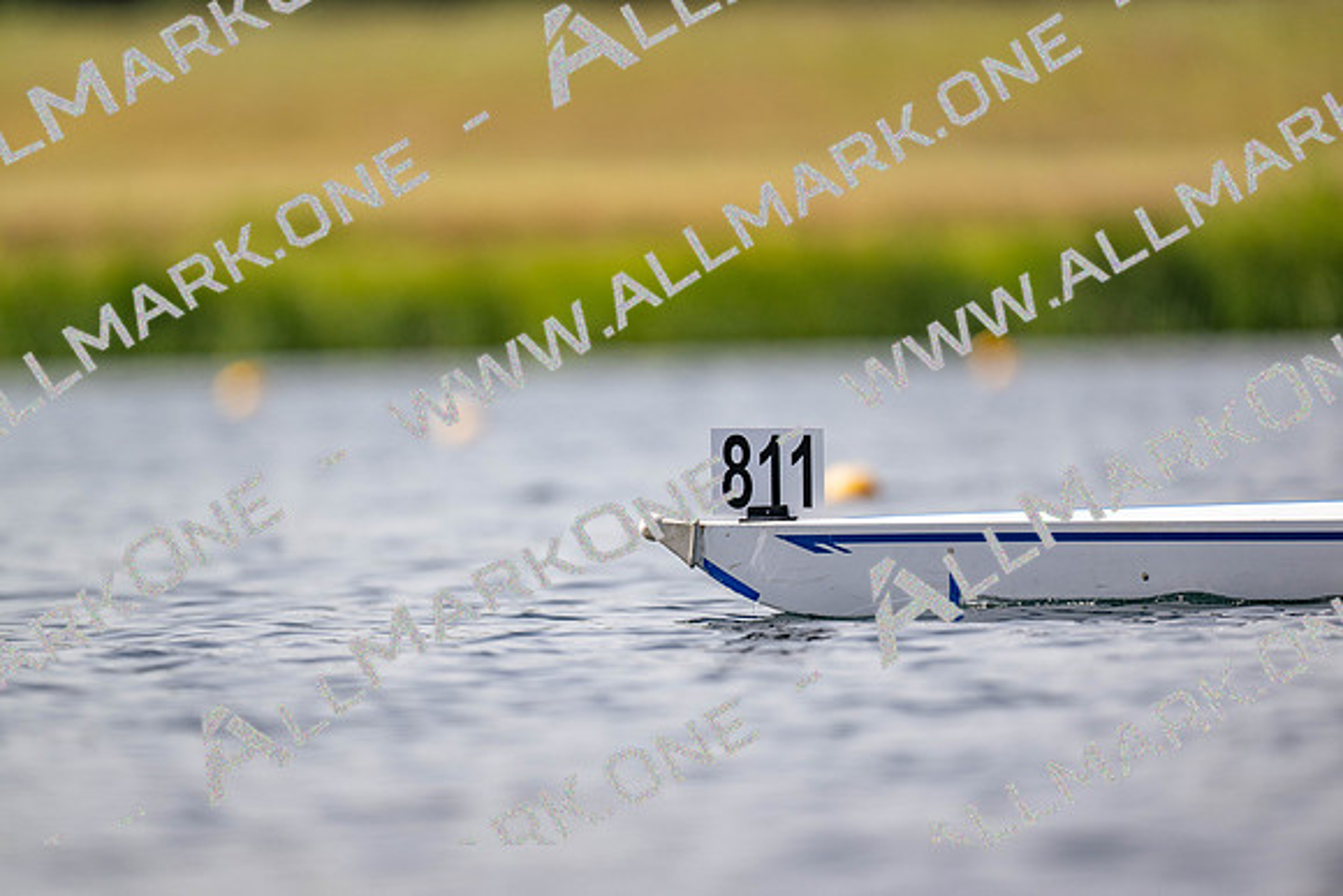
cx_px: 672
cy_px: 448
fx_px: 22388
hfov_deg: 3.4
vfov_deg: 2.3
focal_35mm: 600
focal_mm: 600
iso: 140
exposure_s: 1/2500
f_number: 4
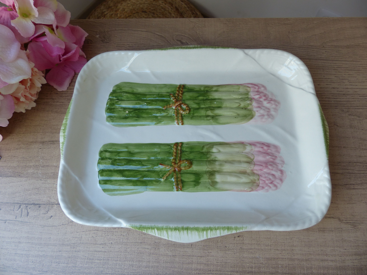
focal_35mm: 25
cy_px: 138
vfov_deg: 54.9
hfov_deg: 69.4
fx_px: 265
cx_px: 184
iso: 100
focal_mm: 4.5
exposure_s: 1/60
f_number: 2.8
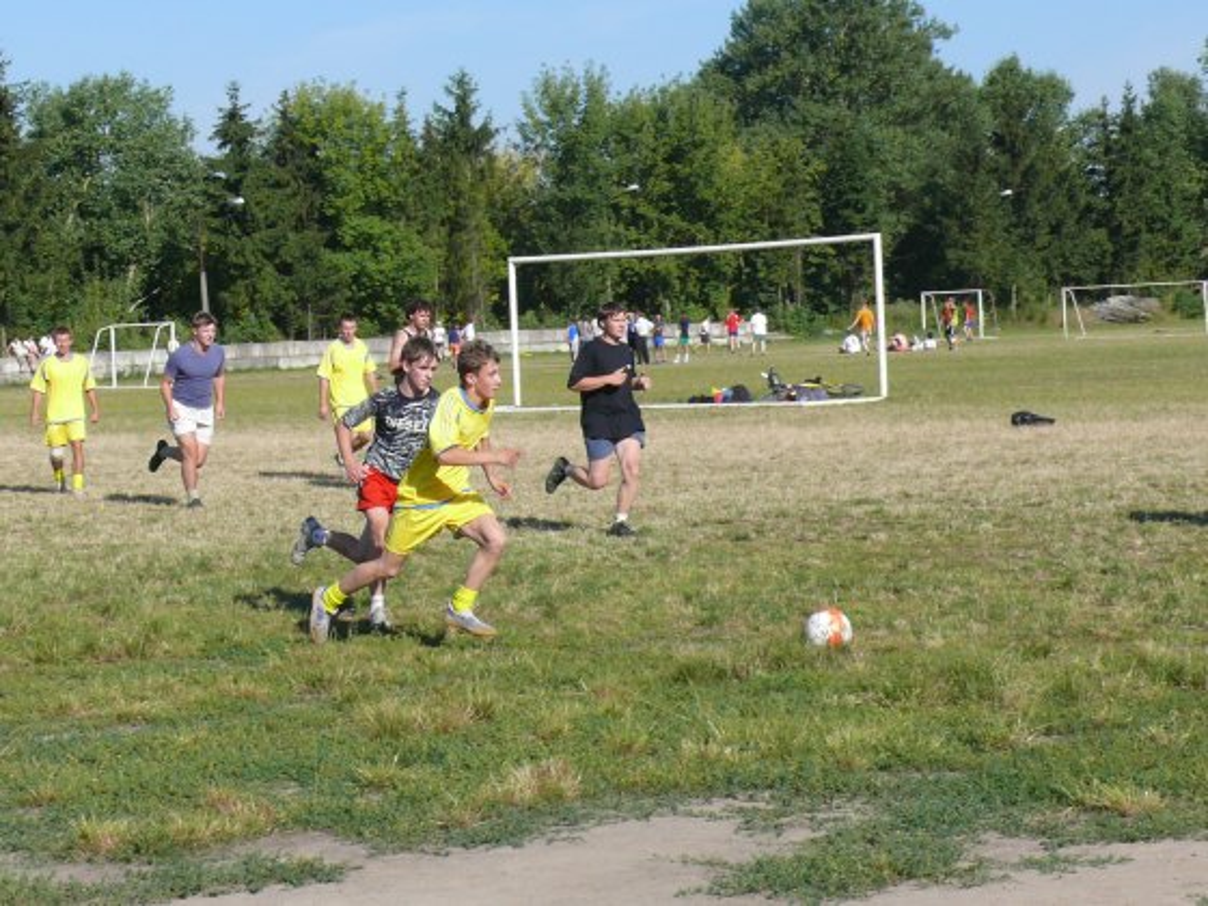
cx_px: 604
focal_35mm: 89
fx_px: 3106
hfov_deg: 22.0
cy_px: 453
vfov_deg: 16.6
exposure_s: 1/400
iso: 100
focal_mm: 12.6
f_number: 6.3
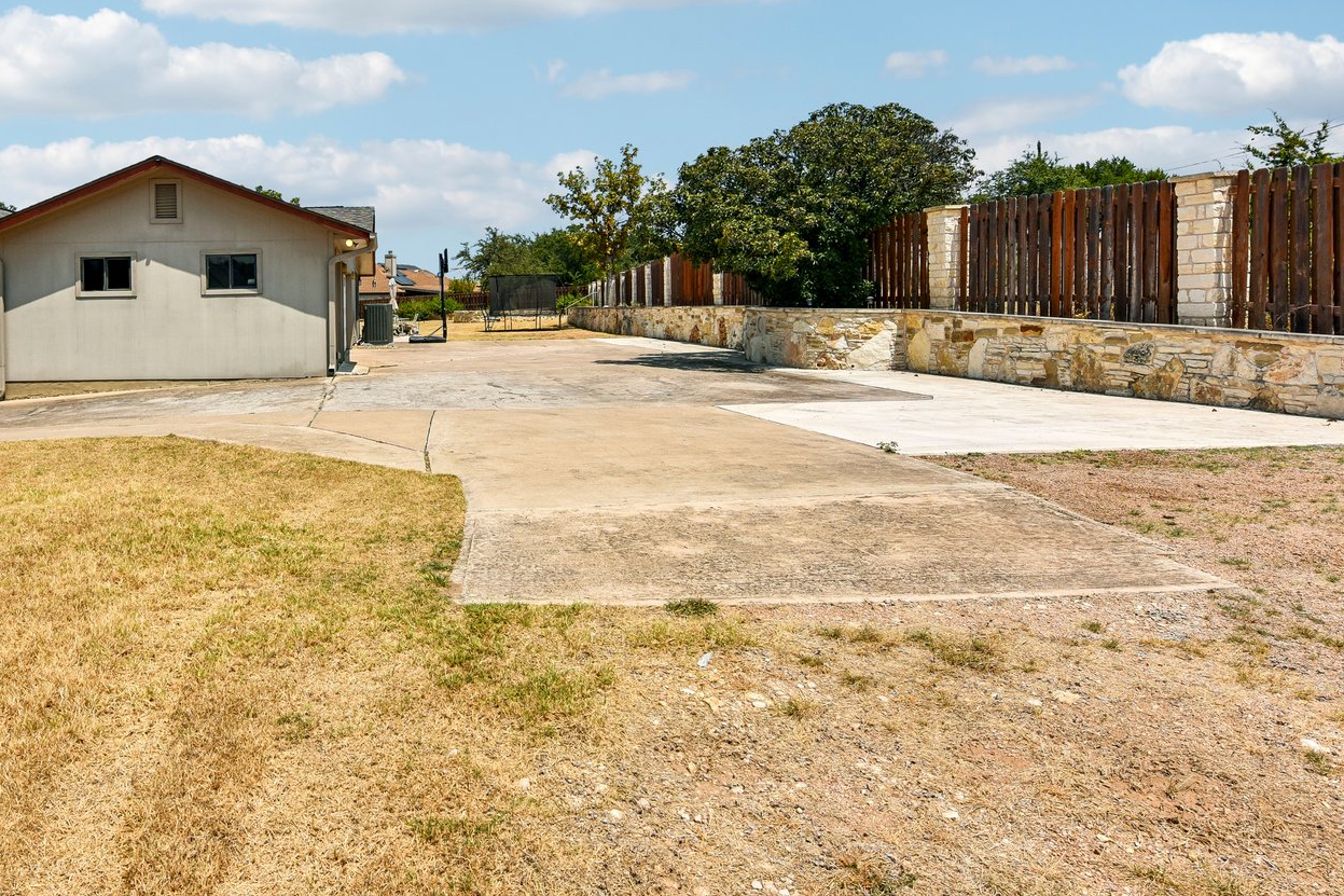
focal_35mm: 23
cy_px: 302
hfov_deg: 71.6
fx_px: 858
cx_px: 360
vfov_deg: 54.0
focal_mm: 14
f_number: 8
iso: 100
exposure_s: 1/640
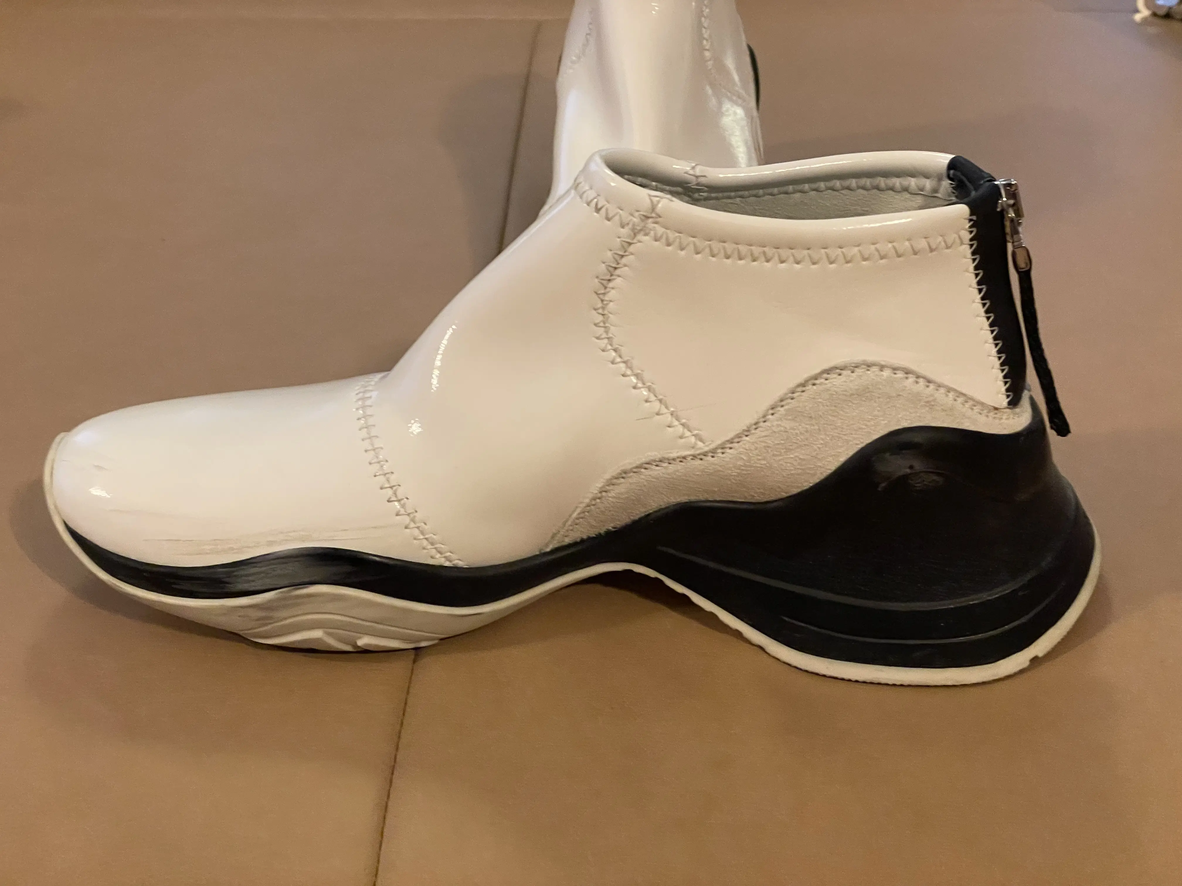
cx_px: 591
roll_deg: +2.3
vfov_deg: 28.0
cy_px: 443
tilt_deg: -26.7
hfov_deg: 36.8
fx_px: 1776
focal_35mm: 52
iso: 500
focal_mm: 6
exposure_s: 1/50
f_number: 2
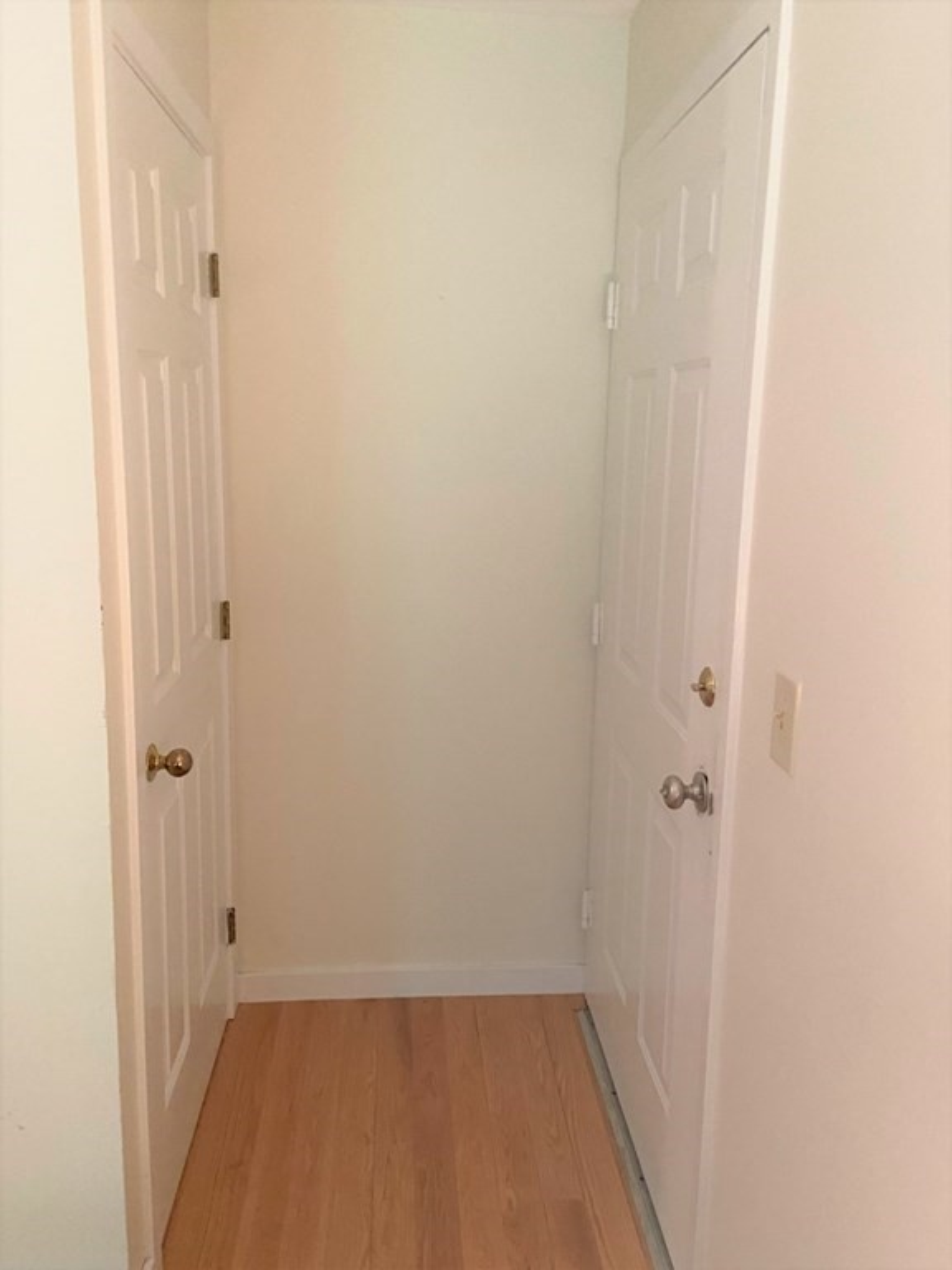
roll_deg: +0.6
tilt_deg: -9.6
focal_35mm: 26
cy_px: 635
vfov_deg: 67.3
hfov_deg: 53.1
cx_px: 476
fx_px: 953
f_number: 1.8
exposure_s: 1/30
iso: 500
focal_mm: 4.25
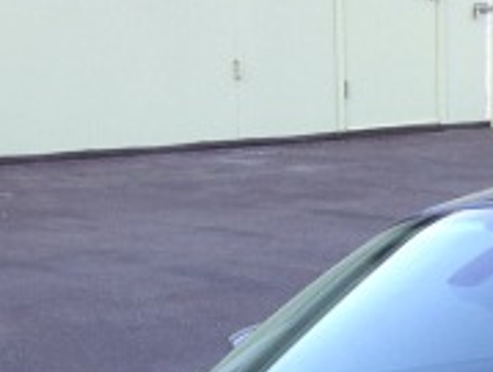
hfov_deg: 12.5
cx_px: 435
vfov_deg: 9.0
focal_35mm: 156
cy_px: 750
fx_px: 2226
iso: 64
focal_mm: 4.3
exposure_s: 1/132
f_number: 2.4
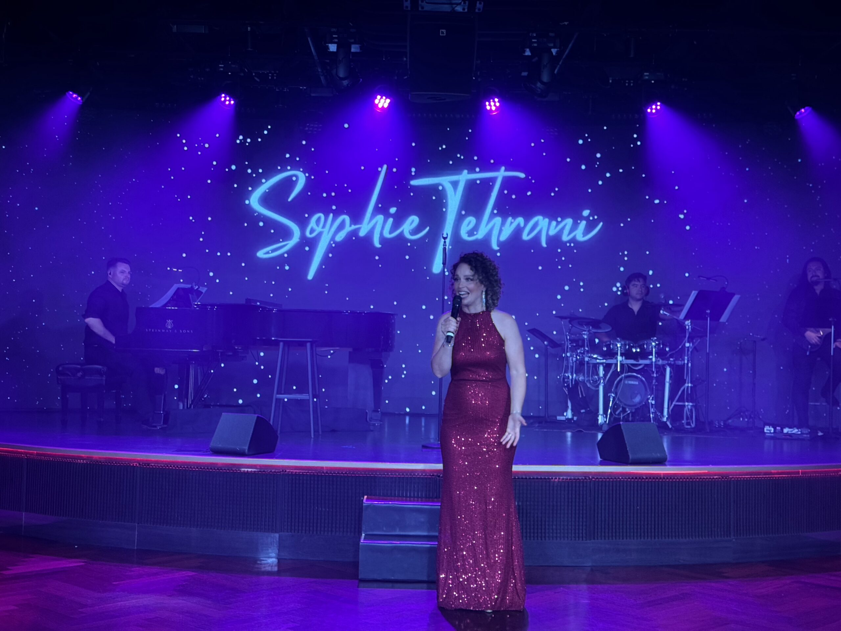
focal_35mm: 48
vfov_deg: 30.3
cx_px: 420
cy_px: 316
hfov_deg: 39.7
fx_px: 1166
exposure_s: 1/50
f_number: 1.78
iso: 250
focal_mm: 6.76
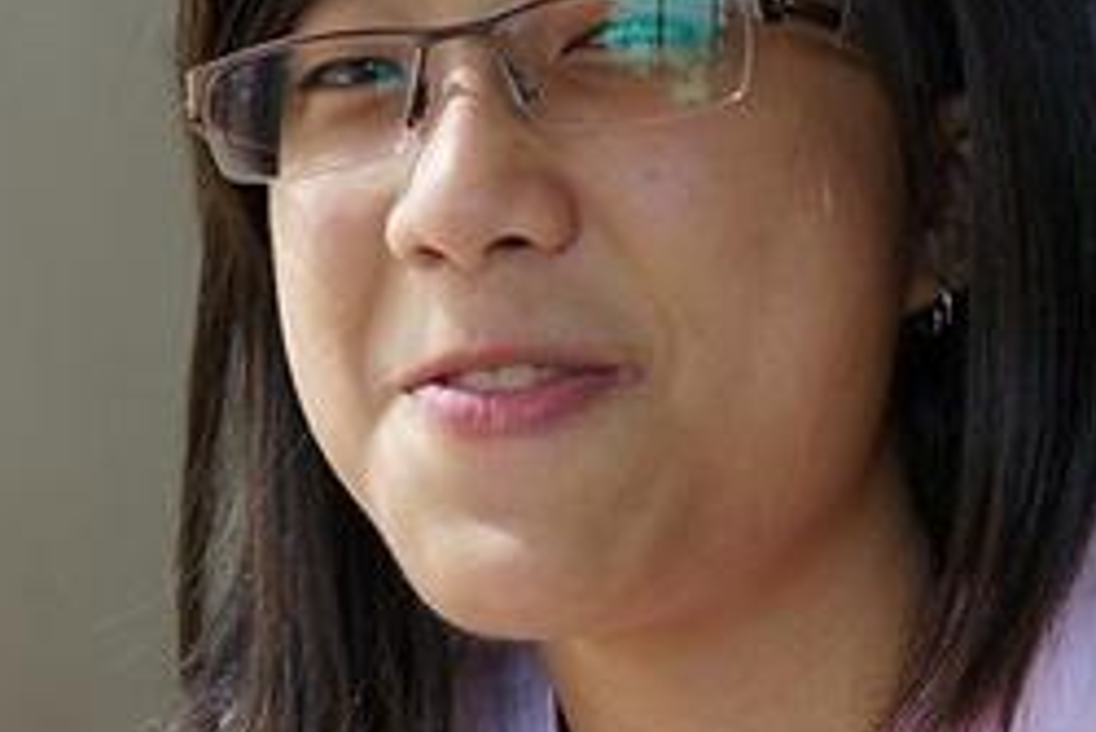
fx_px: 3503
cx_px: 443
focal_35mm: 115
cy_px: 421
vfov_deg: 11.9
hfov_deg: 17.8
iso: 200
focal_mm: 30
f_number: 5.6
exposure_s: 1/50
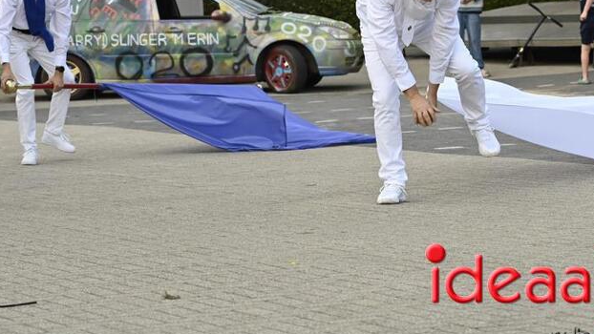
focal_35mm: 167
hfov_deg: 12.9
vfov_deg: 7.3
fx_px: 2631
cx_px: 180
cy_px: 36
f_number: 7.1
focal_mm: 100
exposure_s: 1/800
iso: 1250
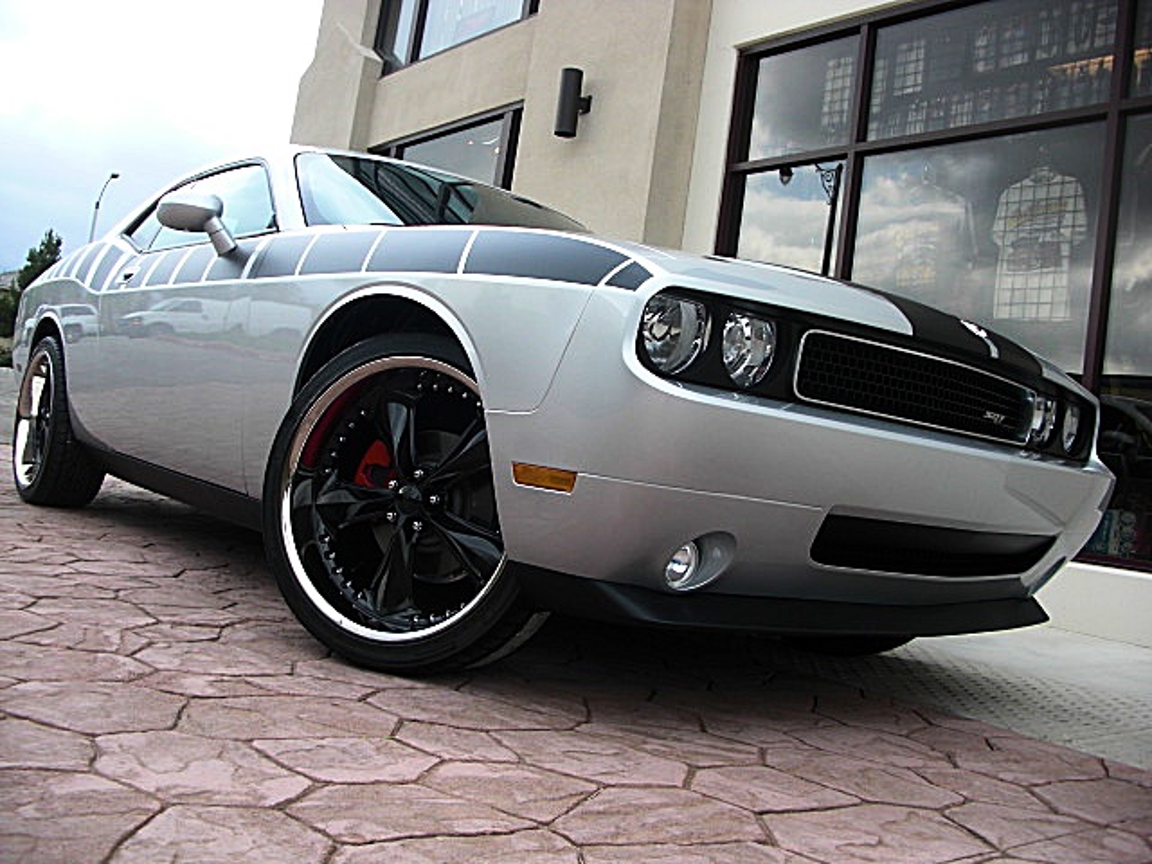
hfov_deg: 51.4
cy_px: 432
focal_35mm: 36
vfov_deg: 39.7
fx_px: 1198
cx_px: 576
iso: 50
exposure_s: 1/250
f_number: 2.8
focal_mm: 6.3
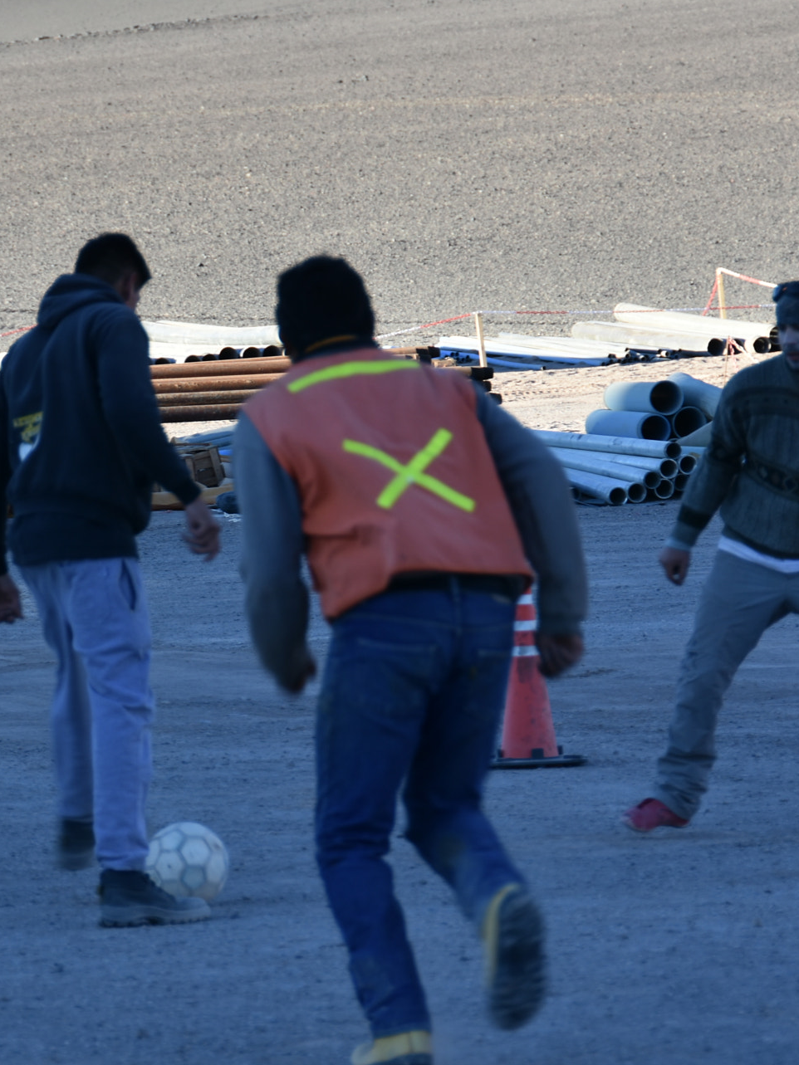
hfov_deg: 6.1
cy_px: 562
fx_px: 7442
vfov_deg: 8.2
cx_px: 316
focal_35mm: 242
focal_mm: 105
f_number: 5.3
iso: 100
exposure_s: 1/100
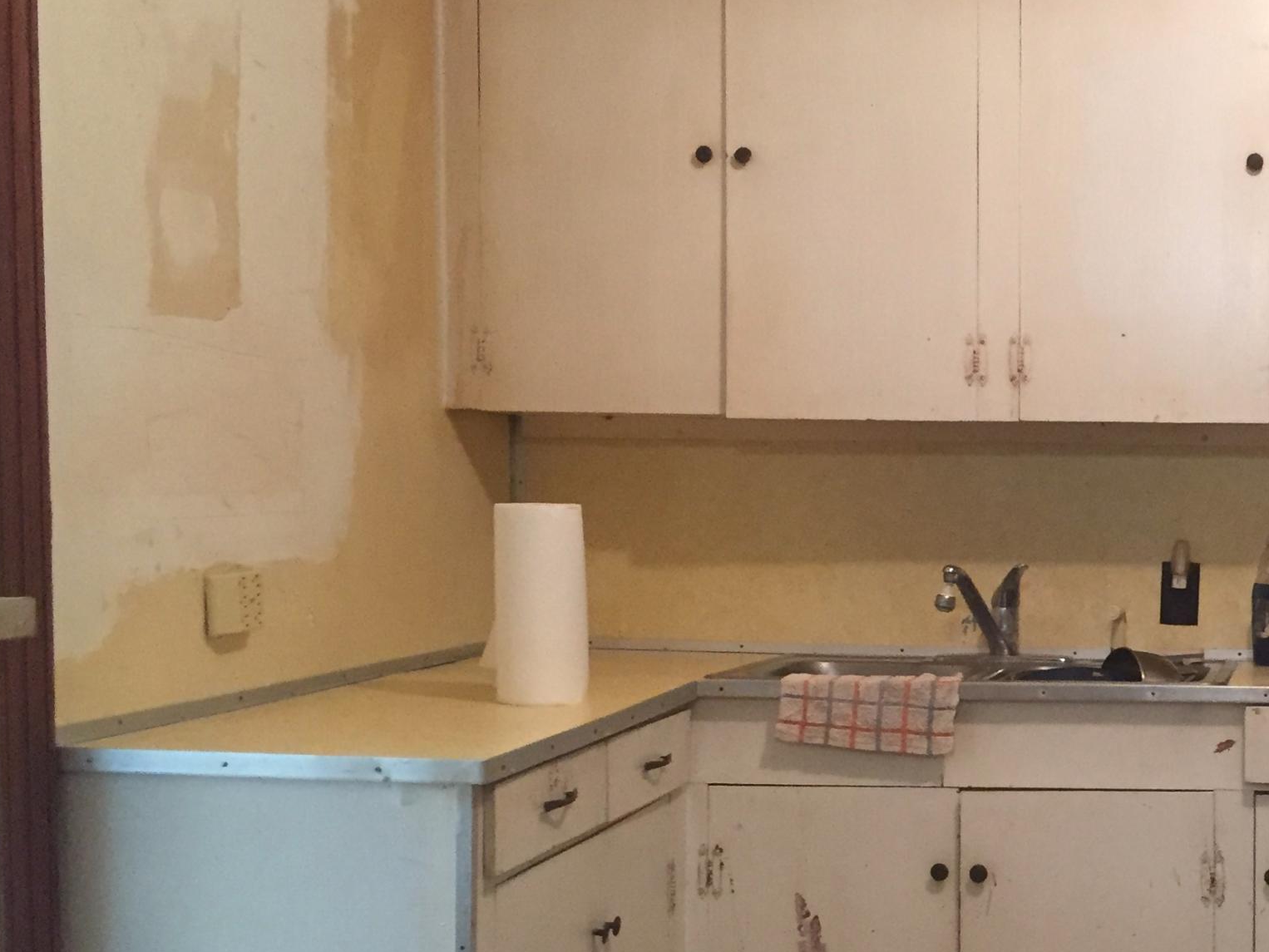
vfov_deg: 25.6
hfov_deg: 31.6
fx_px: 2090
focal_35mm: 57
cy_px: 614
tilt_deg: -3.2
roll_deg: -1.5
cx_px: 1227
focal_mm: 4.15
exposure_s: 1/24
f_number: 2.2
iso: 250
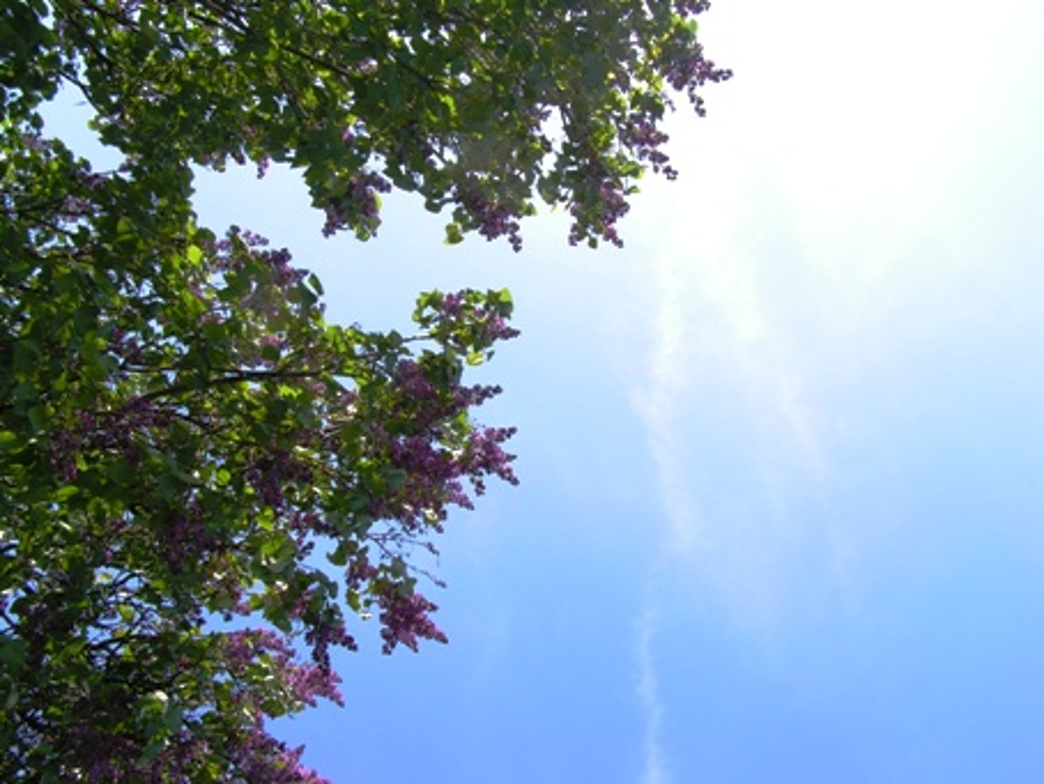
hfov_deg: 49.0
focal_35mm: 38
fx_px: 1147
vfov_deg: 37.8
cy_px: 392
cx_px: 522
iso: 50
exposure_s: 1/125
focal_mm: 6.3
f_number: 5.6
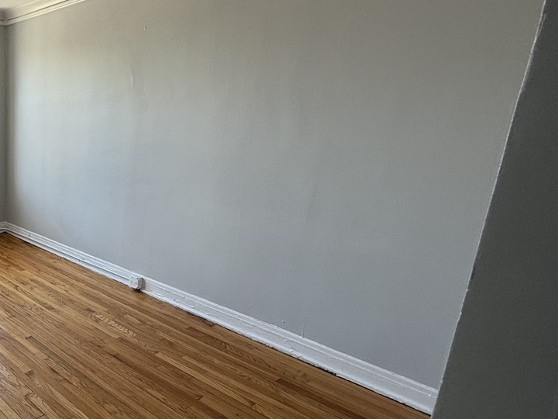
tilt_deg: -12.0
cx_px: 26
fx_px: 451
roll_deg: -2.7
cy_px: 230
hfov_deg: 53.0
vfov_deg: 49.7
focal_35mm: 28
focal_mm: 2.22
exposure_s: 1/99
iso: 50
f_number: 2.2
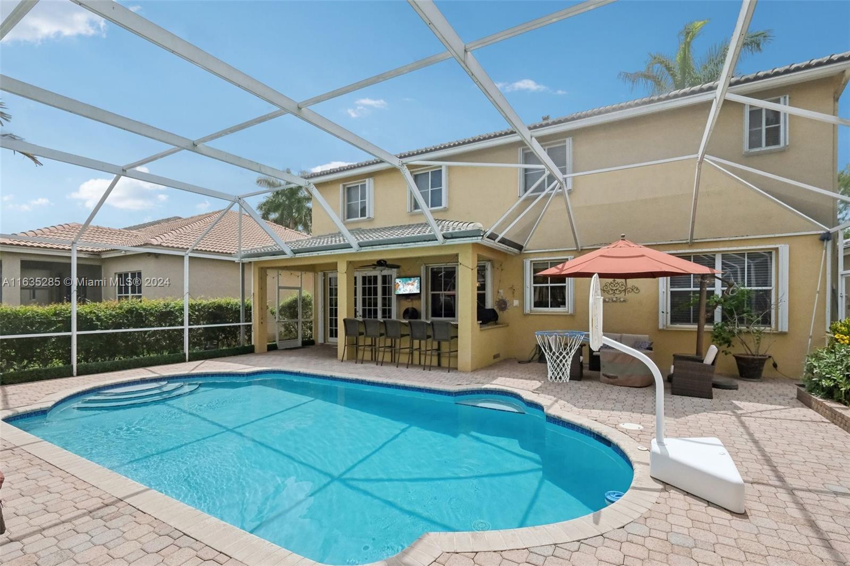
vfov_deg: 77.3
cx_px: 425
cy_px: 283
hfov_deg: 100.4
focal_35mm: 15
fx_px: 354
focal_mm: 10
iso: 1600
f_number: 7.1
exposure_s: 1/2500
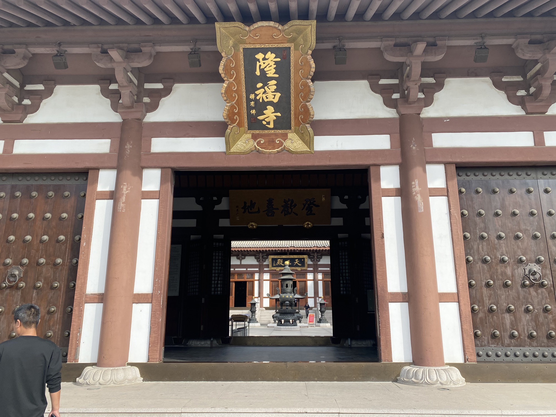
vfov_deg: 53.1
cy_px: 208
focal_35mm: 26
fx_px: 418
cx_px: 278
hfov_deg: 67.3
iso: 32
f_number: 1.8
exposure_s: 1/1093
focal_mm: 4.25
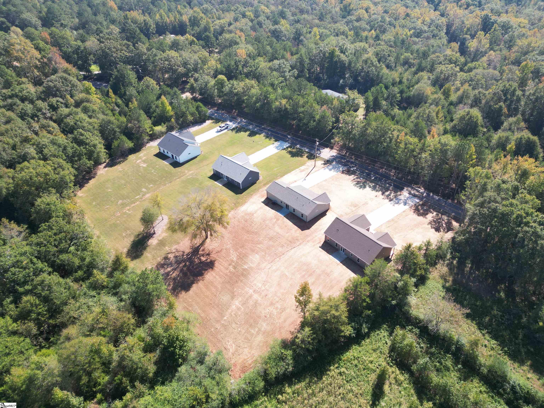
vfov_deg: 56.8
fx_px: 377
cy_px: 204
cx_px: 272
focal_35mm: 24
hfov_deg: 71.6
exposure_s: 1/1250
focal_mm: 6.72
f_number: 1.7
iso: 200
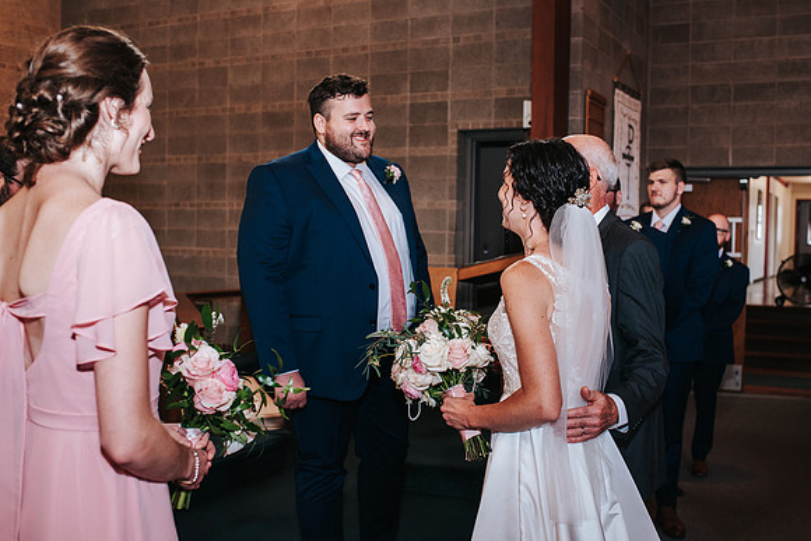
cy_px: 270
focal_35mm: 39
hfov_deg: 49.5
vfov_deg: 34.2
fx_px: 879
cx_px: 451
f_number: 3.2
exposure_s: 1/125
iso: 1000
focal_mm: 35
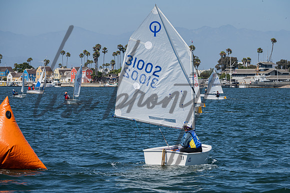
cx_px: 155
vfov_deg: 7.7
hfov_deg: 11.5
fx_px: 1441
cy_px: 93
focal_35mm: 179
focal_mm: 150
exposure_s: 1/1000
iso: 250
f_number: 7.1
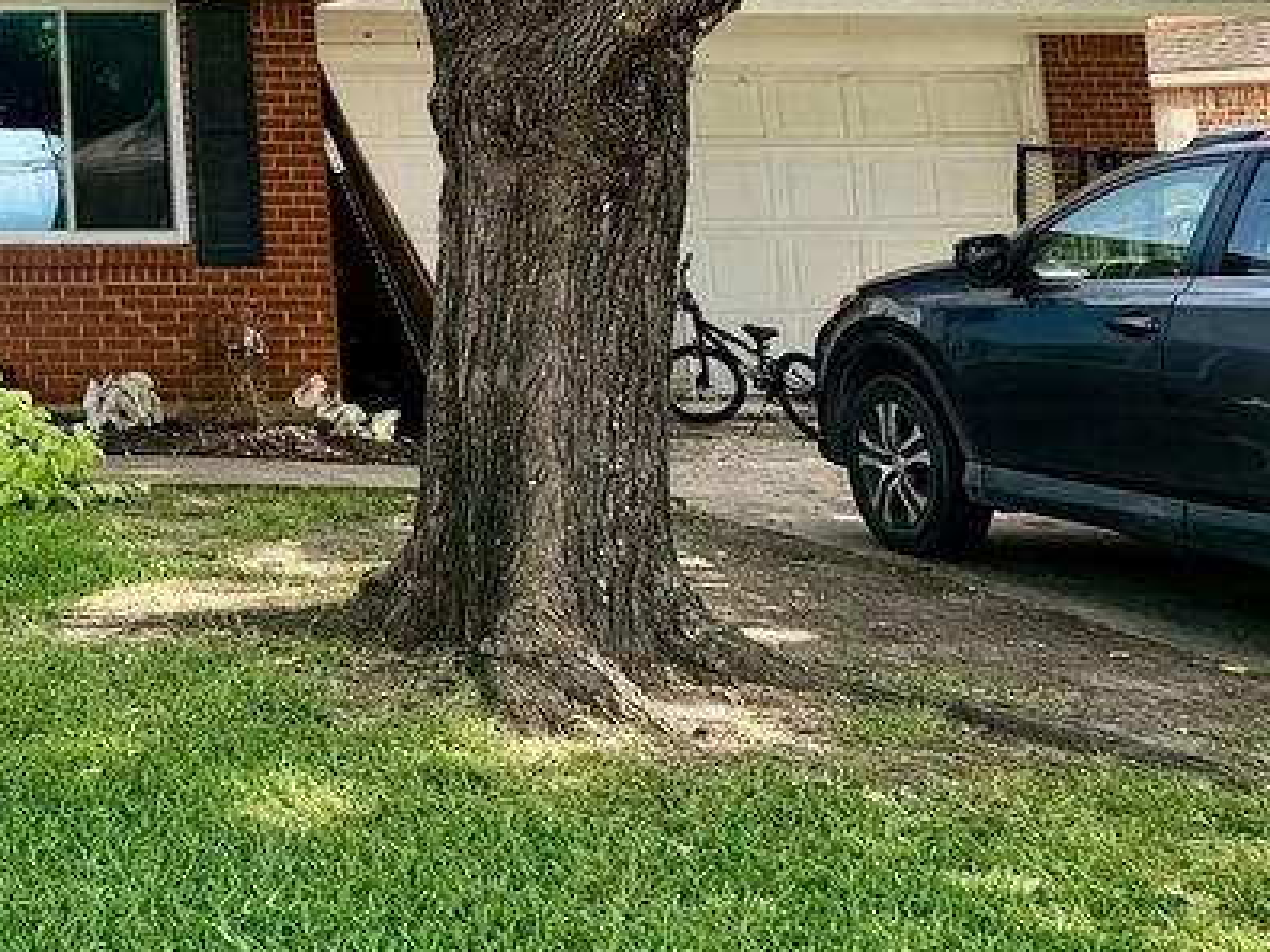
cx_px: -266
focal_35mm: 62
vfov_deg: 21.5
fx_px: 2275
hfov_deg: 27.4
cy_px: -272
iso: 80
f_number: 1.78
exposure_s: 1/1410
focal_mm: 6.76
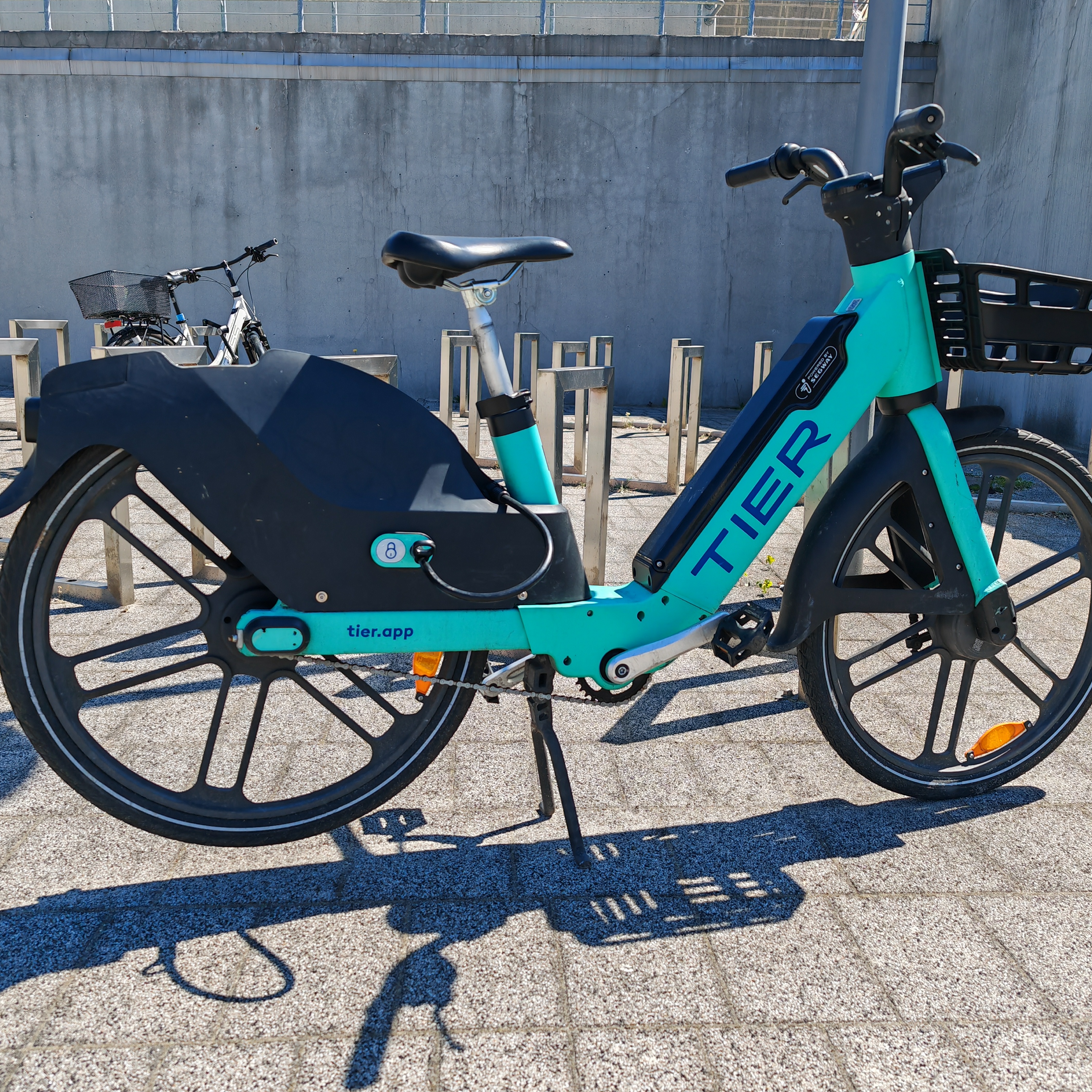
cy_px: 546
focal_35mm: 32
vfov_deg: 51.1
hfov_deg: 51.1
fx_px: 1142
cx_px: 589
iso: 50
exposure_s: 1/1600
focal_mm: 7.62
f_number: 1.6
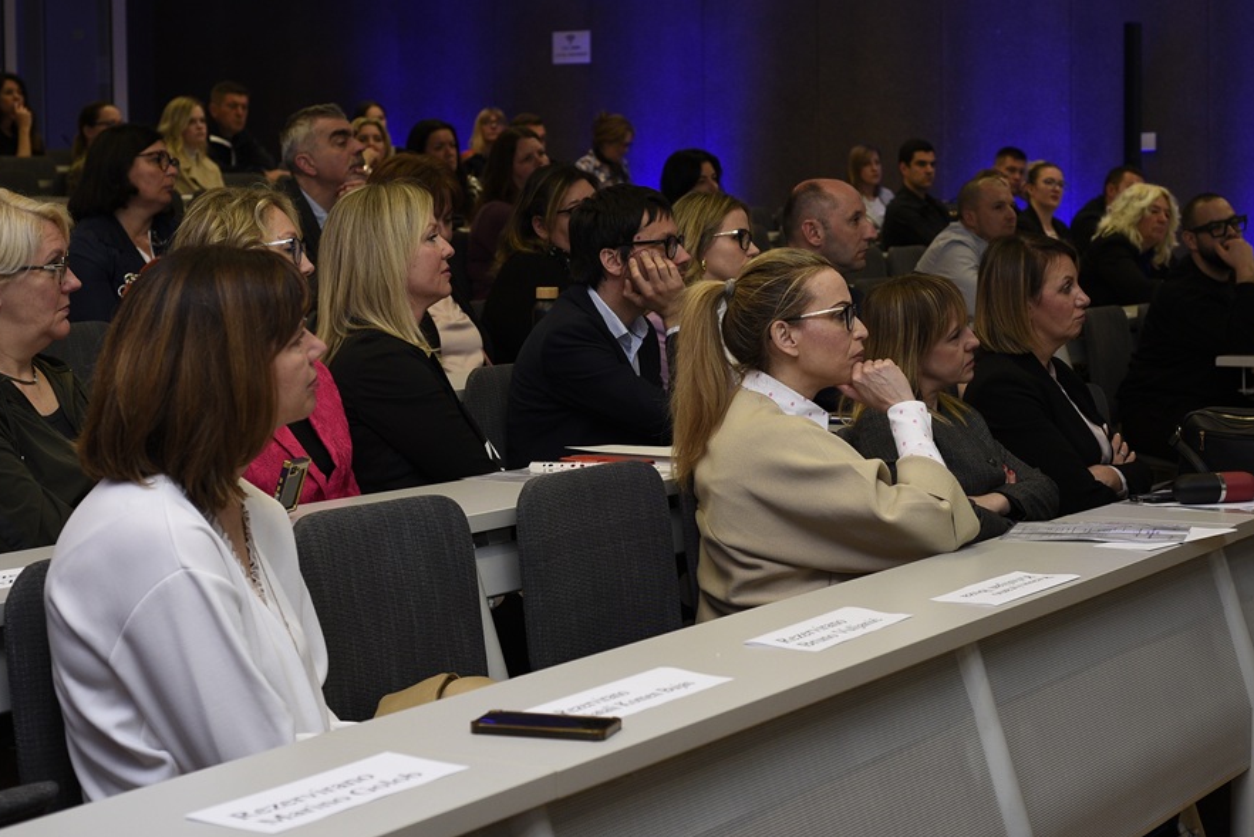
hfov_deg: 29.6
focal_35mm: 68
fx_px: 2370
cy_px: 340
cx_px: 741
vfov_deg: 20.0
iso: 800
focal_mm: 50
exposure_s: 1/100
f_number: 5
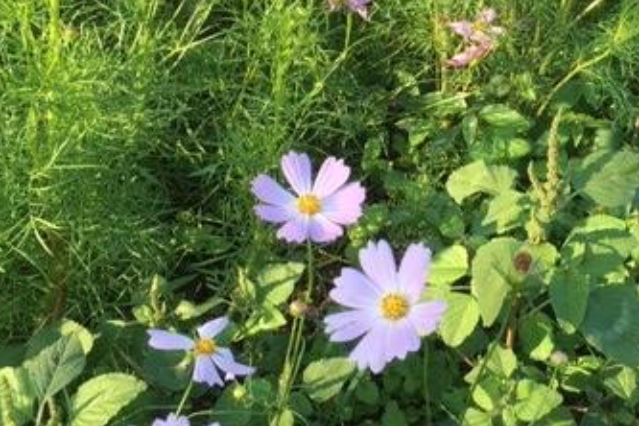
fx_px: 1029
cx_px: 420
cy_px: 121
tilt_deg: -35.3
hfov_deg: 34.2
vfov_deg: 23.2
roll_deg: -1.6
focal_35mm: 58
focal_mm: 4.15
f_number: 2.2
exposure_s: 1/140
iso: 25
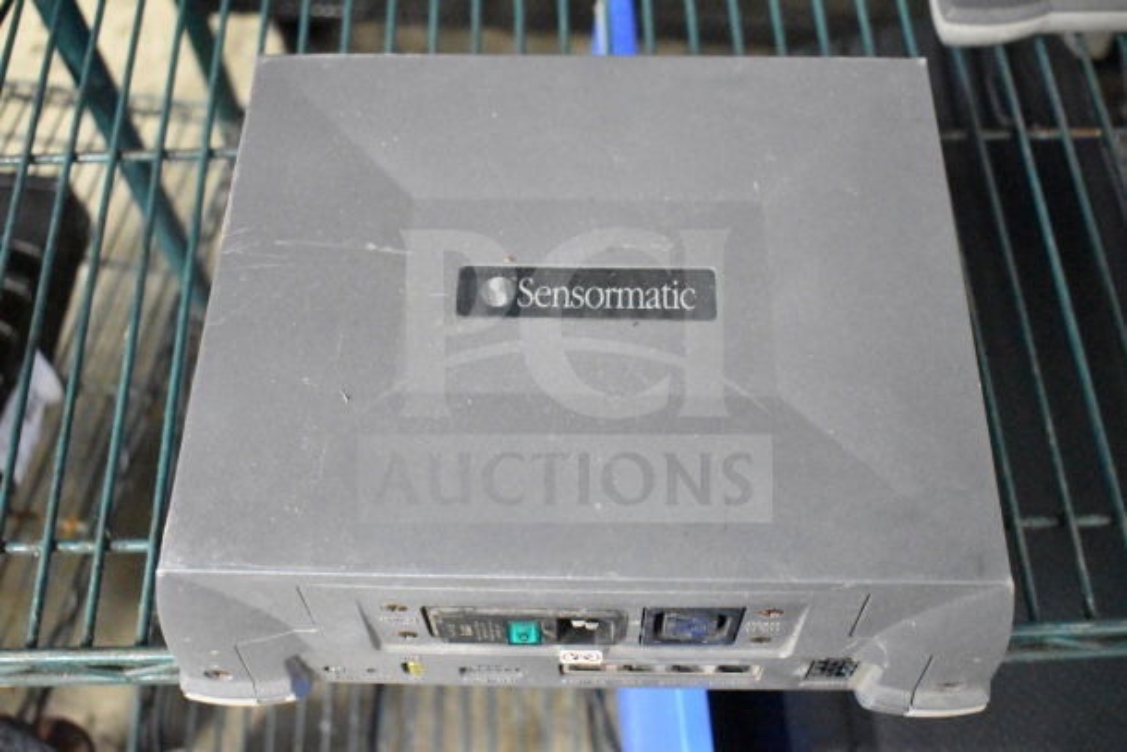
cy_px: 376
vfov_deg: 33.0
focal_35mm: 40
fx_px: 1268
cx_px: 564
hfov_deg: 47.9
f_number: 4
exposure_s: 1/40
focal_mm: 27
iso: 14400
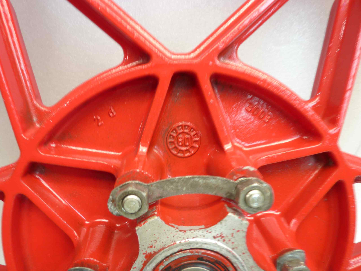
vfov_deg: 54.9
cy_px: 136
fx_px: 261
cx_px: 180
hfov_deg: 69.4
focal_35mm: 25
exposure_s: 1/8
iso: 80
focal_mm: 4.1
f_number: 3.3
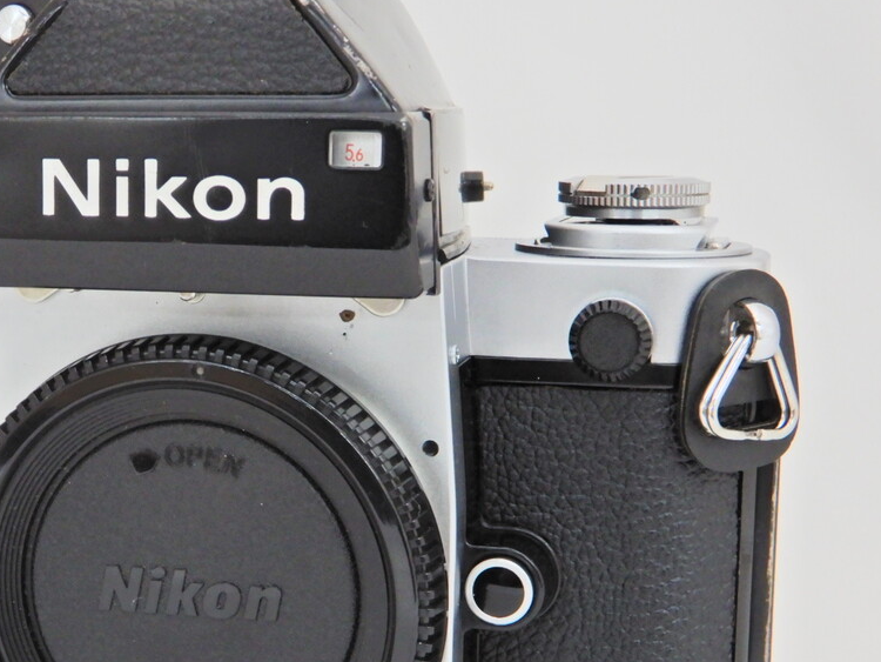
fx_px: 2037
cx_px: 202
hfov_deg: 24.1
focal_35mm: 80
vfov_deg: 18.4
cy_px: 440
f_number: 4
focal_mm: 8.9
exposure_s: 1/30
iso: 280
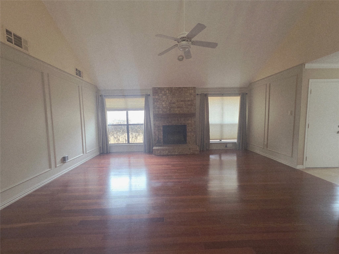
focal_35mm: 13
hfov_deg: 106.2
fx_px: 127
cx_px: 170
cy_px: 127
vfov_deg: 89.9
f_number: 2.2
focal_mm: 2.2
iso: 250
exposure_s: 1/60
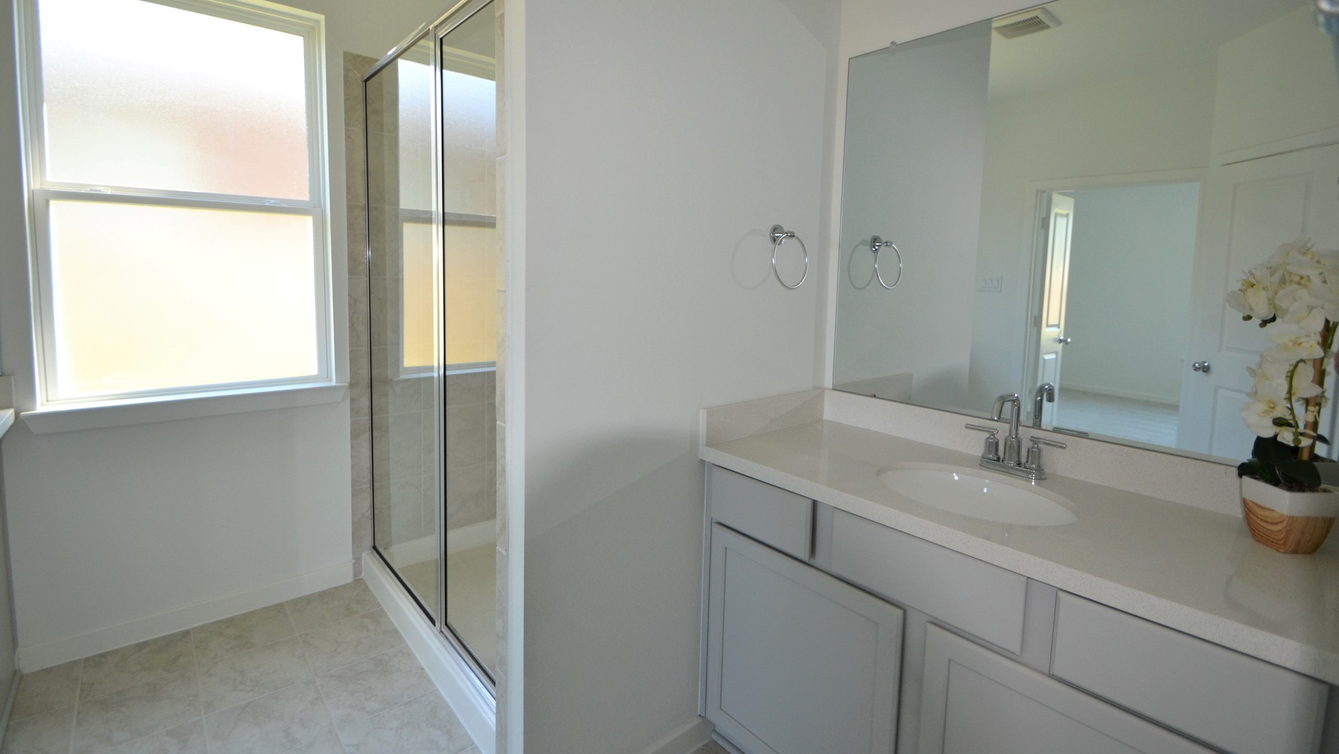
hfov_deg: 99.4
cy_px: 322
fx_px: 568
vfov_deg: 66.7
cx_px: 674
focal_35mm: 16
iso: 400
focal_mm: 10
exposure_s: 1/125
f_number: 4
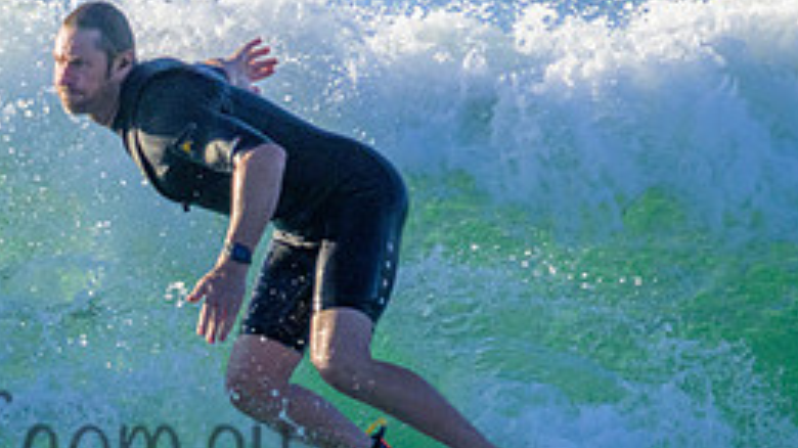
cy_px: 284
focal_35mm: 2277
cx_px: -28
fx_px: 48161
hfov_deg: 0.9
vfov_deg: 0.5
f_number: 11
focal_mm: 800
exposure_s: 1/2000
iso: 1800
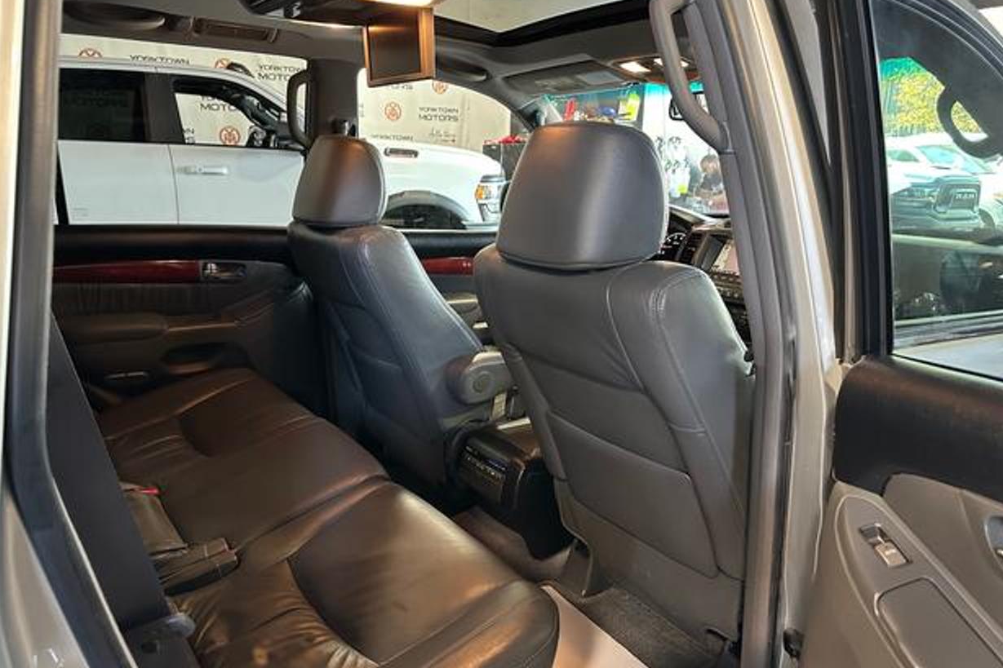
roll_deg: -0.6
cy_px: 329
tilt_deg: -13.0
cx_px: 482
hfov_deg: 69.4
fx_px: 724
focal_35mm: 26
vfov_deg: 49.5
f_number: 1.78
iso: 640
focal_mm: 6.86
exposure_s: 1/40
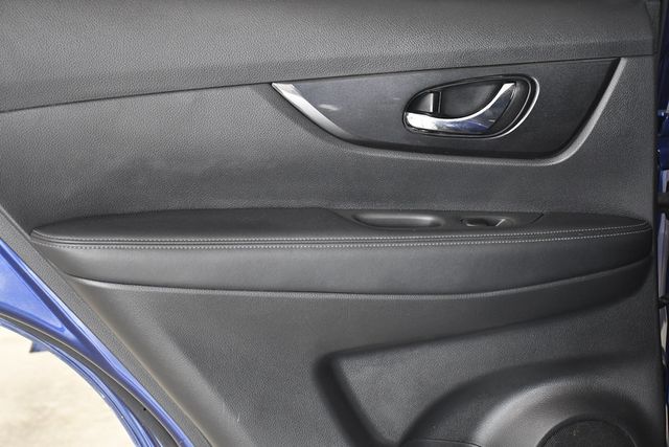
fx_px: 1245
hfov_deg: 30.1
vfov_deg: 20.3
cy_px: 224
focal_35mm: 67
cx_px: 334
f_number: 4.5
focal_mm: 45
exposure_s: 1/250
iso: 2500
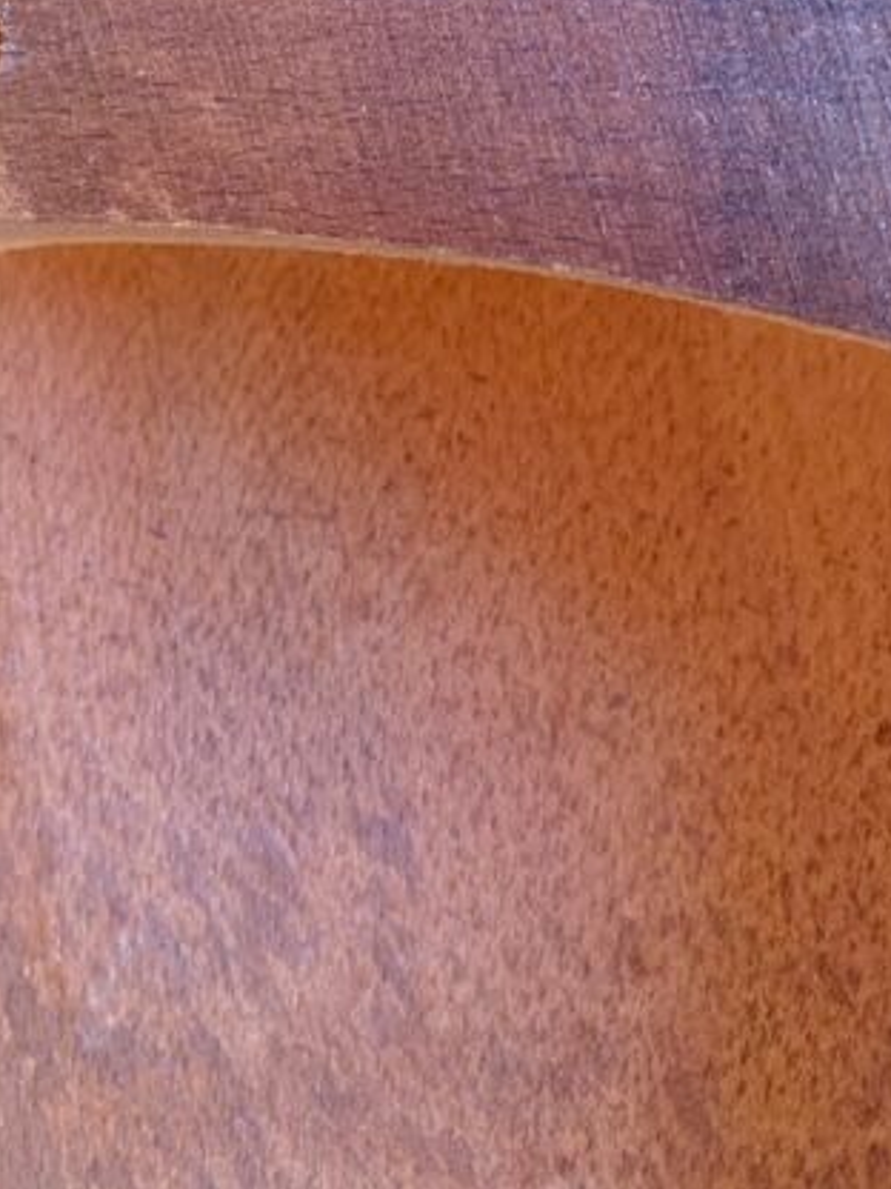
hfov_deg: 35.4
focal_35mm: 40
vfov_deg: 45.0
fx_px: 1373
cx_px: 266
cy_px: 280
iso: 400
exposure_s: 1/50
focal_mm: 4.25
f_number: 1.8
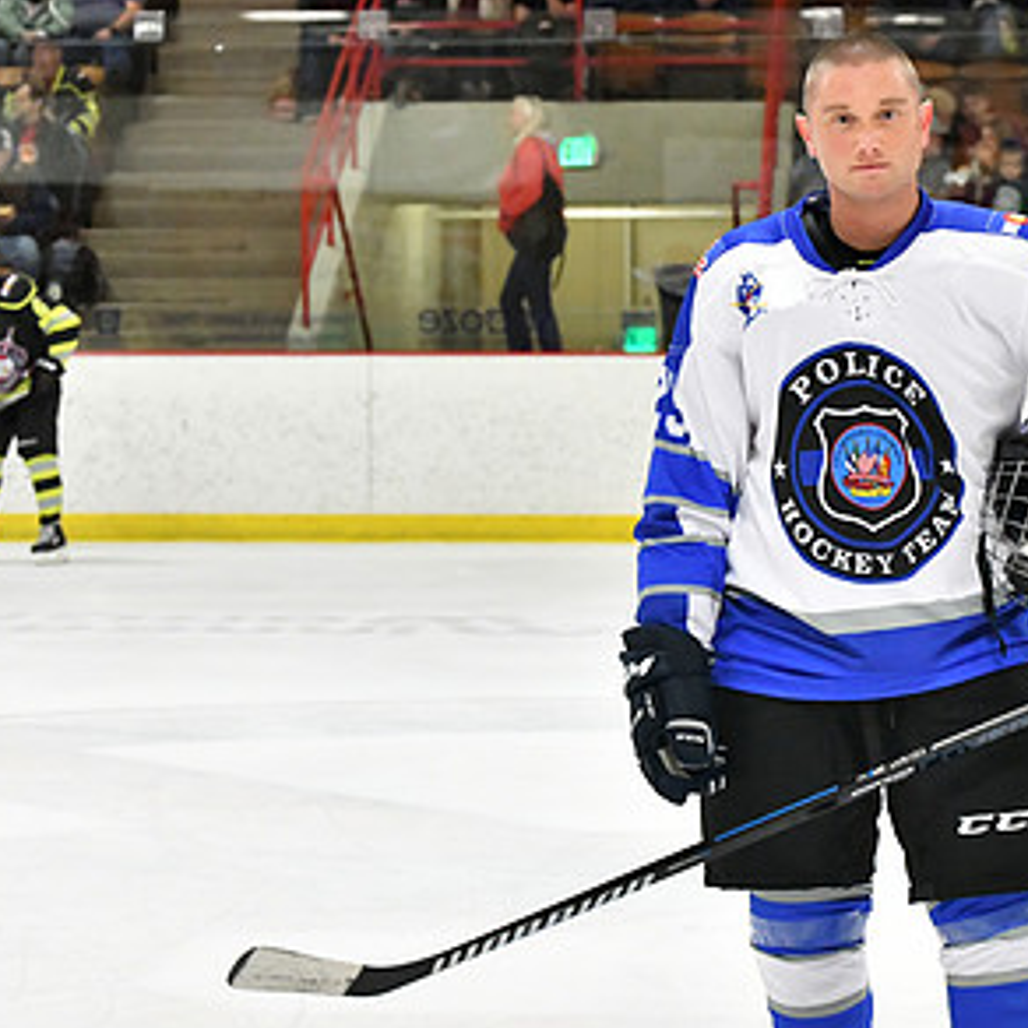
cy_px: 678
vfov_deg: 14.7
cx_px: 831
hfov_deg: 14.7
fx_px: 3965
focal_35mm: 118
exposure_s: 1/400
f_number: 5
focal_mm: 70
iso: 11400
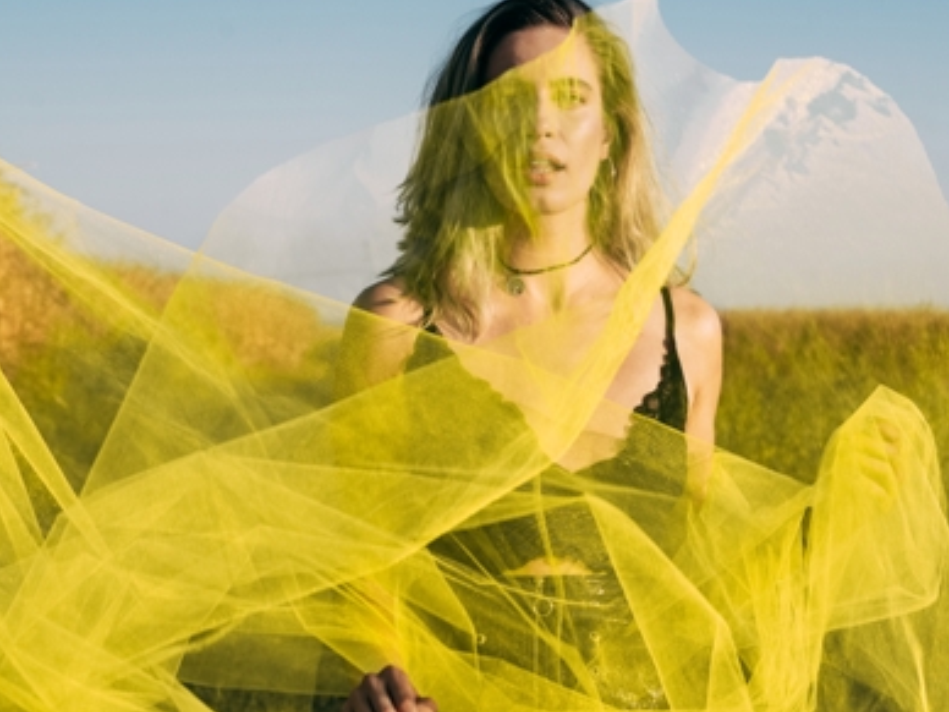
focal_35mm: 104
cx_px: 526
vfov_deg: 14.2
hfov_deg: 18.9
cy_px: 267
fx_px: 2851
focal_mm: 70
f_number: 8
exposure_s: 1/200
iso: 125
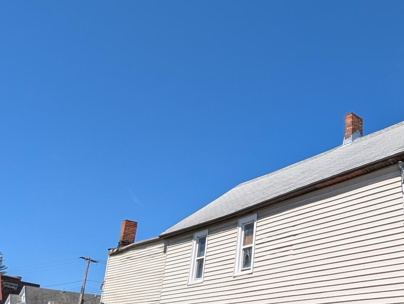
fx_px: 397
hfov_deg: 51.4
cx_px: 307
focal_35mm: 34
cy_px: 204
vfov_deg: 41.3
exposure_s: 1/1859
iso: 40
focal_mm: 2.23
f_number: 1.95
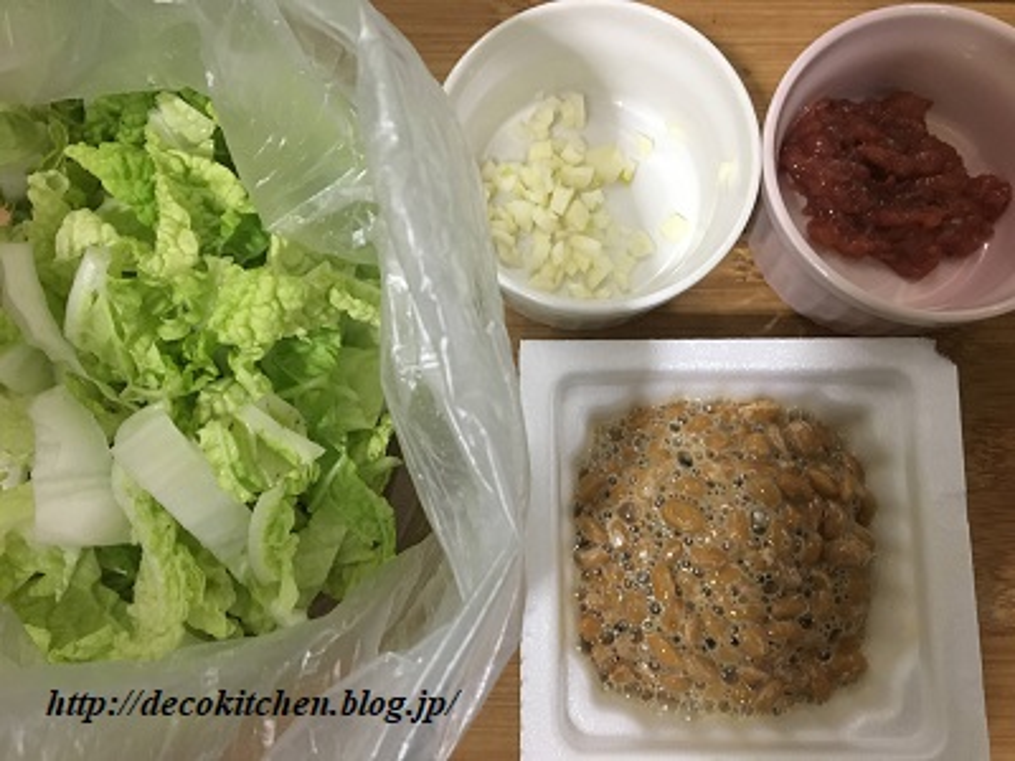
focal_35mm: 29
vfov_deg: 48.2
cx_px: 508
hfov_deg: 61.7
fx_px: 850
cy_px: 380
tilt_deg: -80.6
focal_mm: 4.15
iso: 400
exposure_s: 1/15
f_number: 2.2
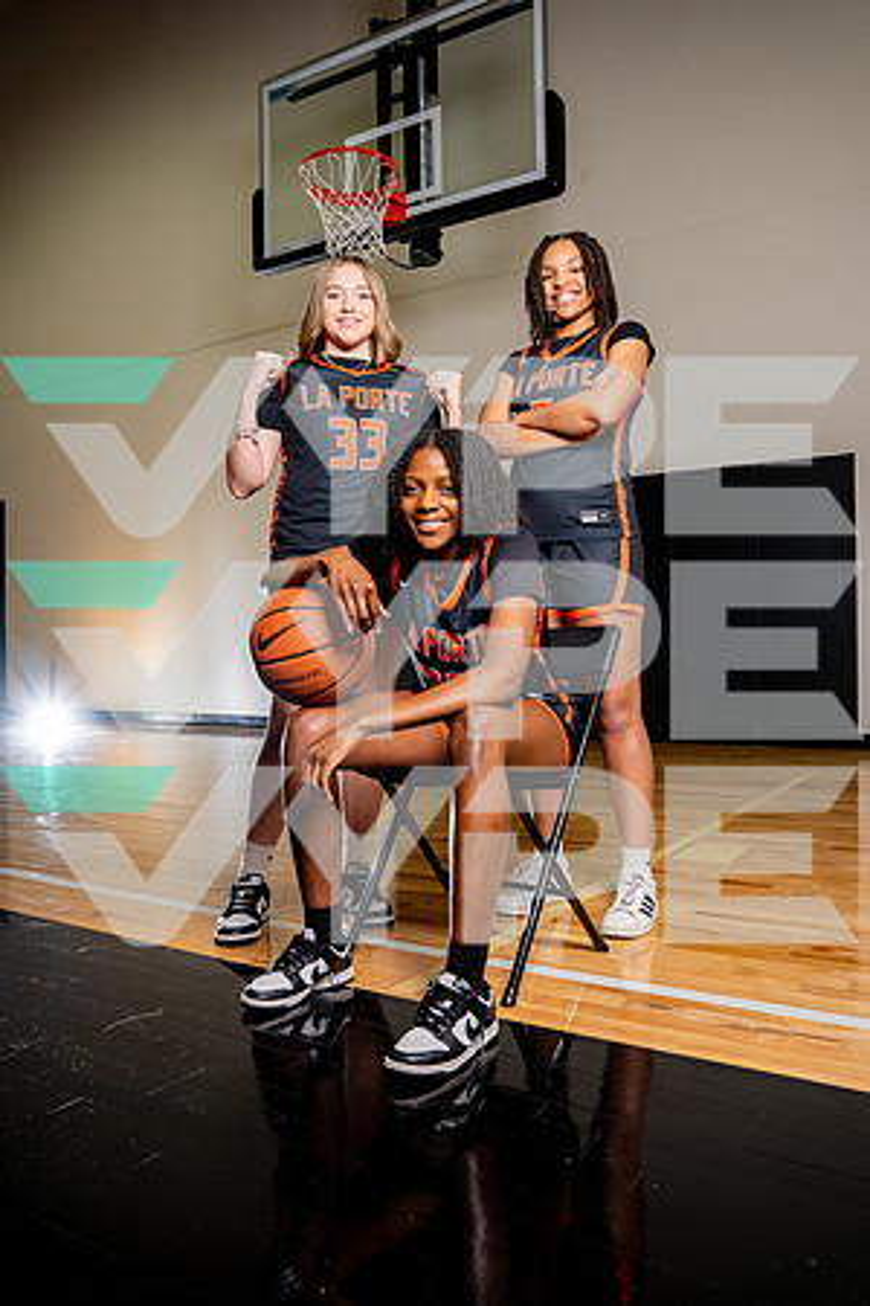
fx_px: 986
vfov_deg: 67.0
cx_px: 435
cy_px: 653
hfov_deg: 47.6
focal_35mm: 27
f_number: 7.1
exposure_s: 1/200
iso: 640
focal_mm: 27.2
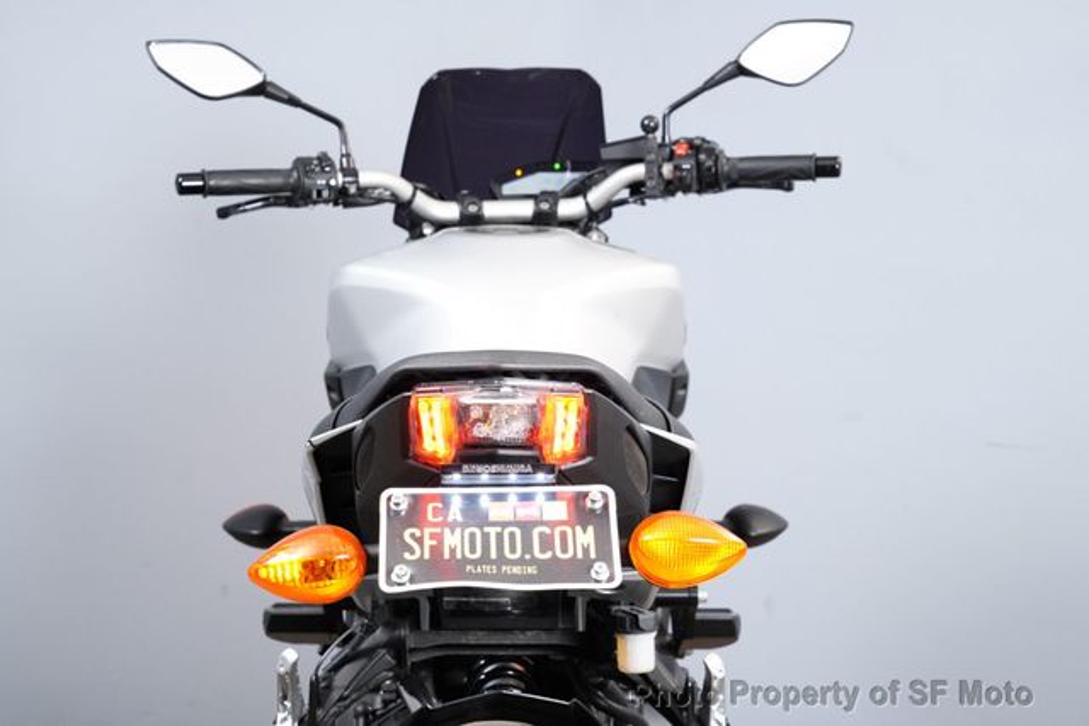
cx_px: 544
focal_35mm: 68
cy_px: 363
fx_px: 2057
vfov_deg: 20.0
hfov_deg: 29.6
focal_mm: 68
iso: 5000
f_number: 9
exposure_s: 1/60
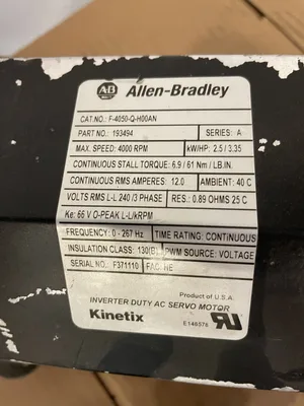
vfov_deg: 67.3
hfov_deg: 53.1
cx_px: 152
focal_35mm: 26
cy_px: 203
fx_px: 304
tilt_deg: -76.7
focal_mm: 4.2
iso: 500
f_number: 1.6
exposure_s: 1/60
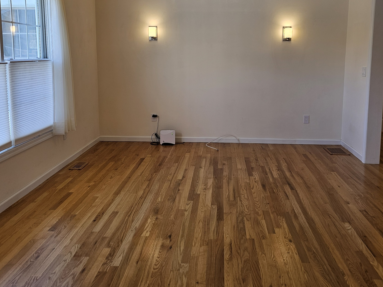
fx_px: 365
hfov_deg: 55.3
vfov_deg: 42.3
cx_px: 208
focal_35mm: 33
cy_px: 94
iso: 50
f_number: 1.7
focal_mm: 6.3
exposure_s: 1/120
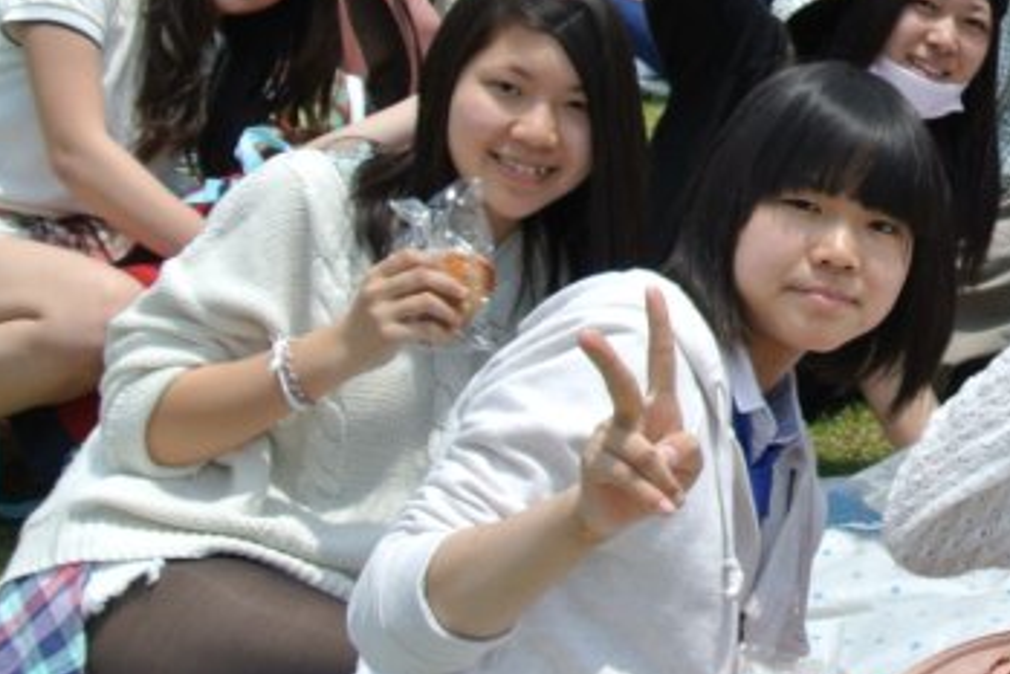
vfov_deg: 15.0
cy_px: 207
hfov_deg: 20.3
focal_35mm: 91
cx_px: 1354
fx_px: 2554
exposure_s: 1/800
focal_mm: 11.8
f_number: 5
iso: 100
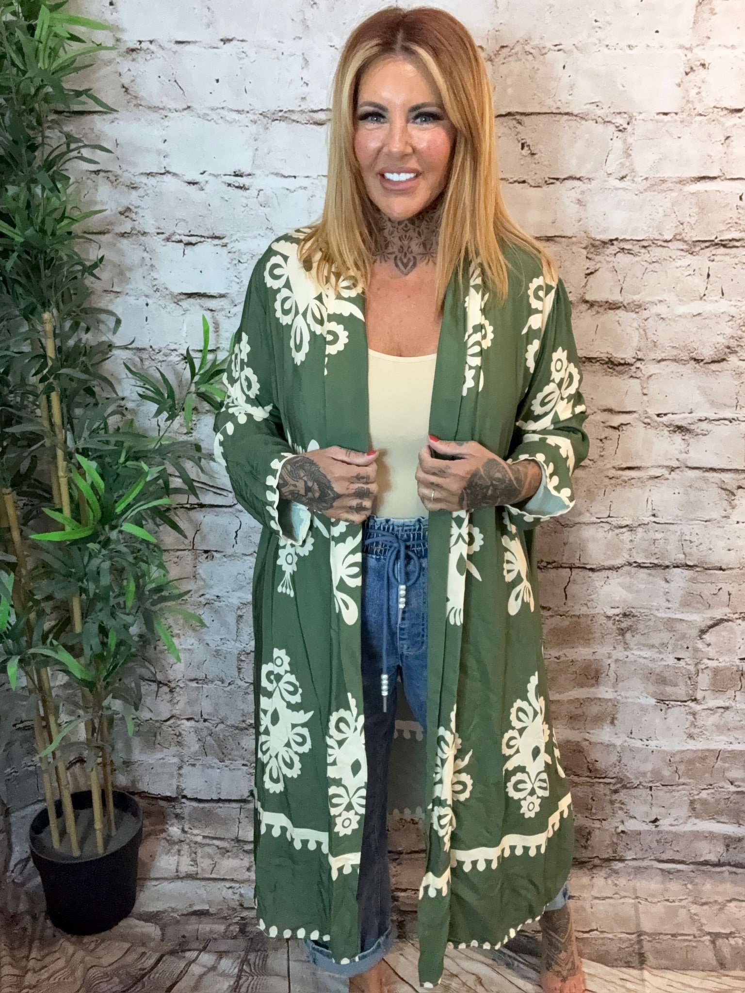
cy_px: 496
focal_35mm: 30
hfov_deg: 46.8
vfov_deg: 60.0
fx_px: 861
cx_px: 372
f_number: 1.9
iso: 250
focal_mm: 2.69
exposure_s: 1/33
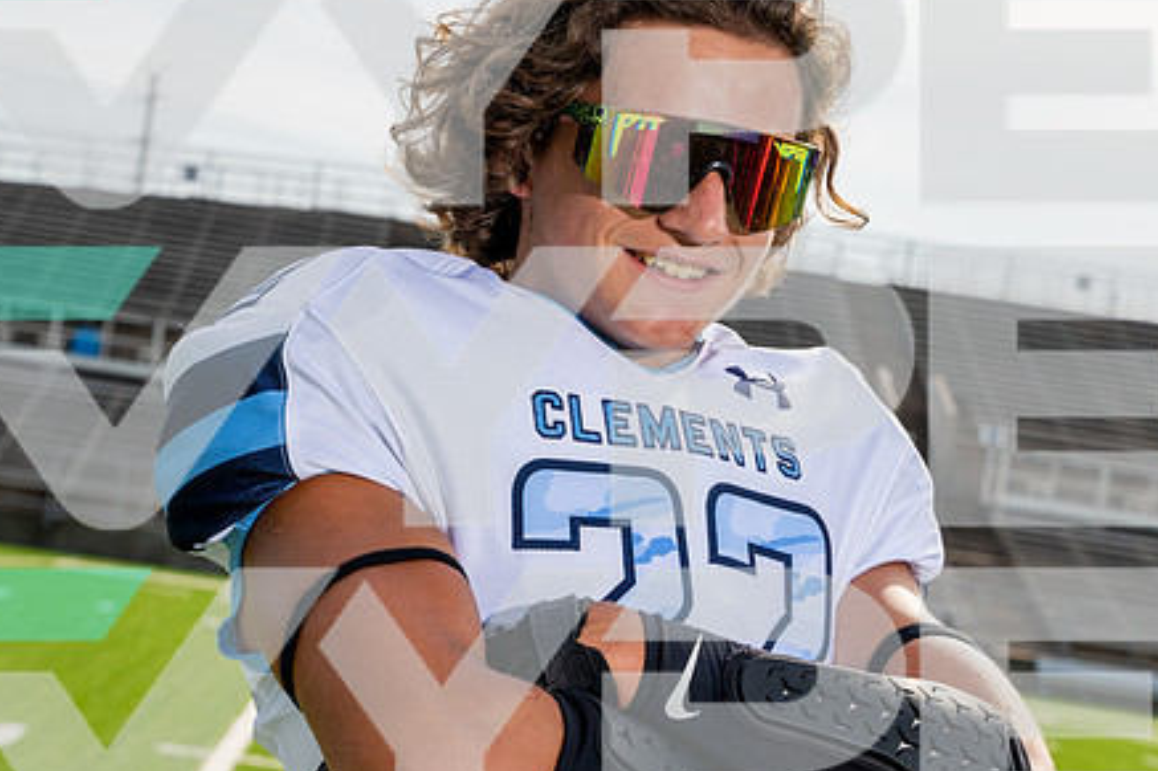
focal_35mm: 93
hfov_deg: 21.9
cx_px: 559
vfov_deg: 14.7
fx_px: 2990
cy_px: 388
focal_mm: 70
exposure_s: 1/250
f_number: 8
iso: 100
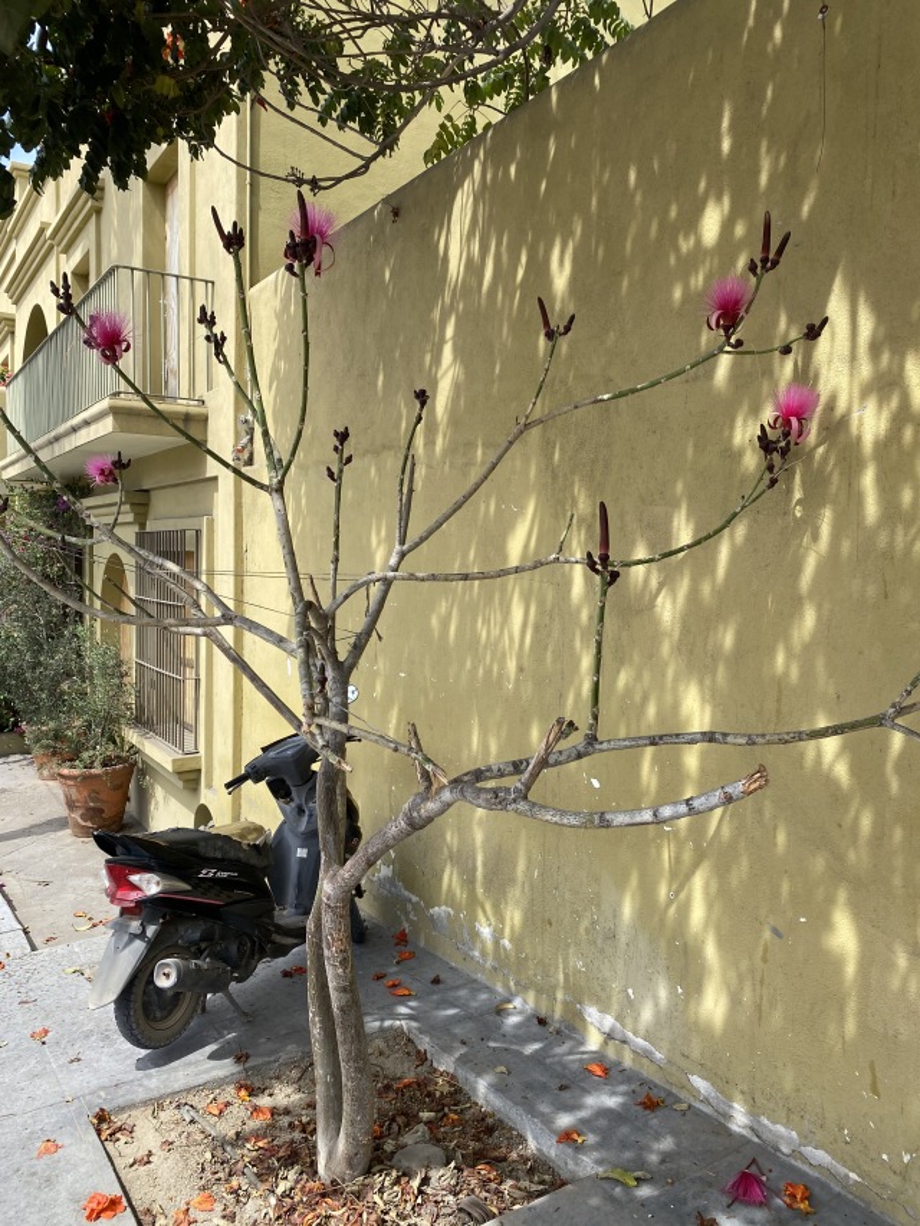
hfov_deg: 53.1
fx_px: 921
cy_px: 613
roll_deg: -2.1
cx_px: 460
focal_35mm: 26
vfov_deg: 67.3
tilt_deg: -3.0
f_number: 1.8
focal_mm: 4.25
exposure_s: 1/1007
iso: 32
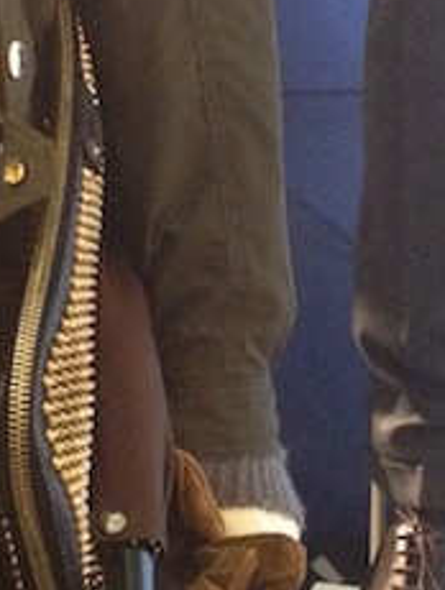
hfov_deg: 12.3
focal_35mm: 121
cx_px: 153
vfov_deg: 16.0
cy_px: 41
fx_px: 2068
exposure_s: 1/15
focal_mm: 4.28
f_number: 2.4
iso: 500
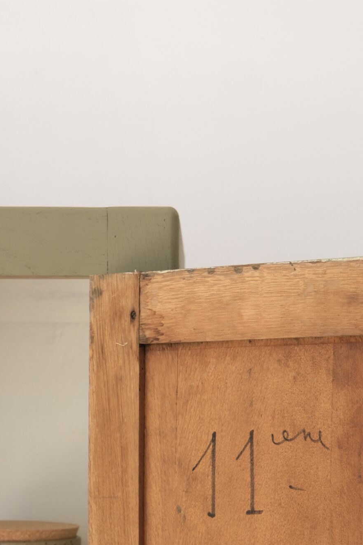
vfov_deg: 19.5
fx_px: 1558
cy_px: 468
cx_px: 240
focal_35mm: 103
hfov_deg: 13.3
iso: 160
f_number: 2.8
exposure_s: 1/52
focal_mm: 35
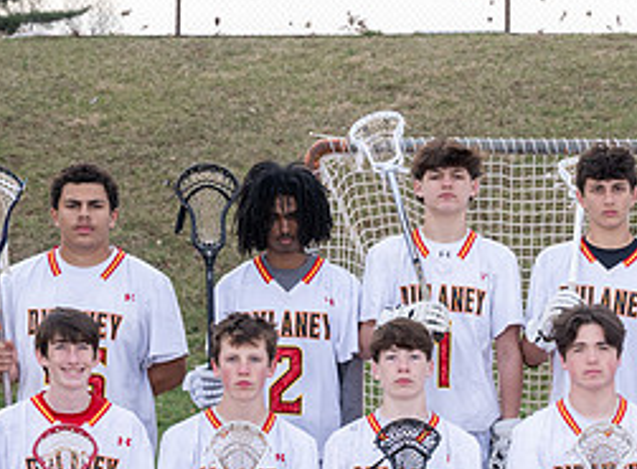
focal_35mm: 210
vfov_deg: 7.0
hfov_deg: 9.4
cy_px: 520
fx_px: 3841
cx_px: 684
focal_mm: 77
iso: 250
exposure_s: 1/200
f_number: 7.1
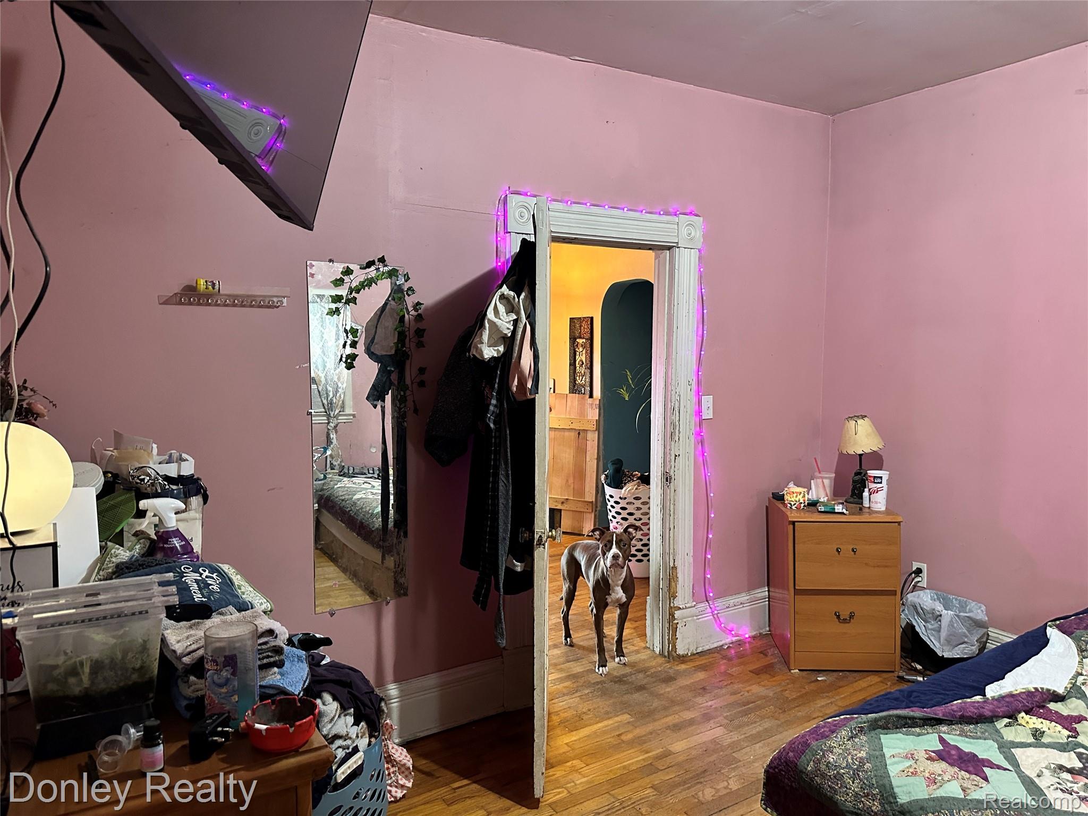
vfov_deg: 56.8
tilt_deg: -4.0
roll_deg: -1.5
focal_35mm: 24
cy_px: 408
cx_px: 544
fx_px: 754
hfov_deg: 71.6
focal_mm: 6.86
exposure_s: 1/50
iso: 500
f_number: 1.78
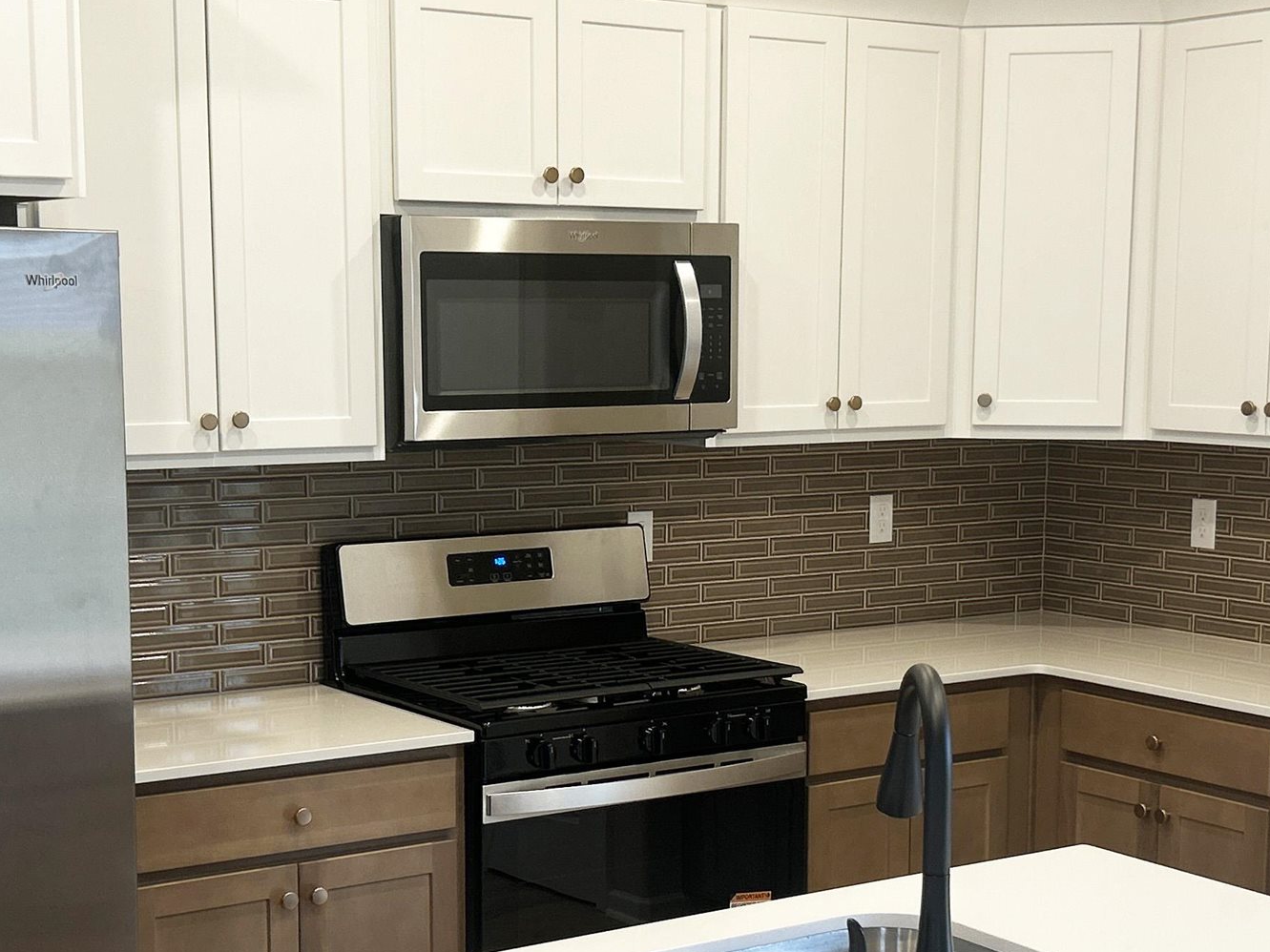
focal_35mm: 60
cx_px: 625
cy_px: 622
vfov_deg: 24.3
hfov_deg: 32.2
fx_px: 2201
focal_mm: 5.7
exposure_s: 1/120
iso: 80
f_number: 1.5
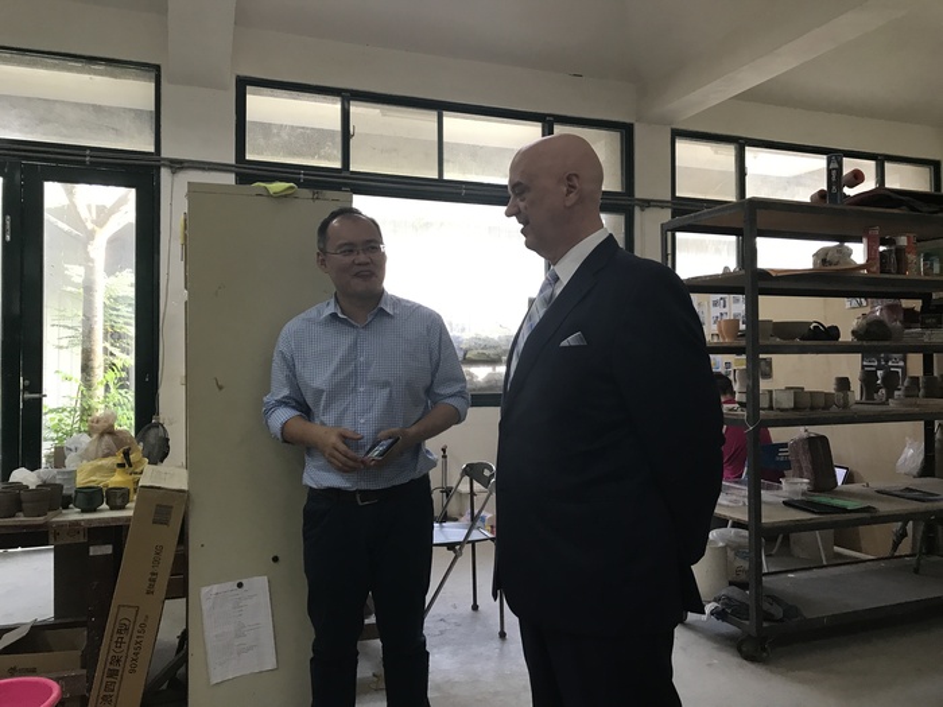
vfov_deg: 49.7
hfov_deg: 63.4
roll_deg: -0.2
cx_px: 472
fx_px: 763
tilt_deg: +1.9
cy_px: 354
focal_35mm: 28
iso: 32
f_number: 1.8
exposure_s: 1/30
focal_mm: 3.99
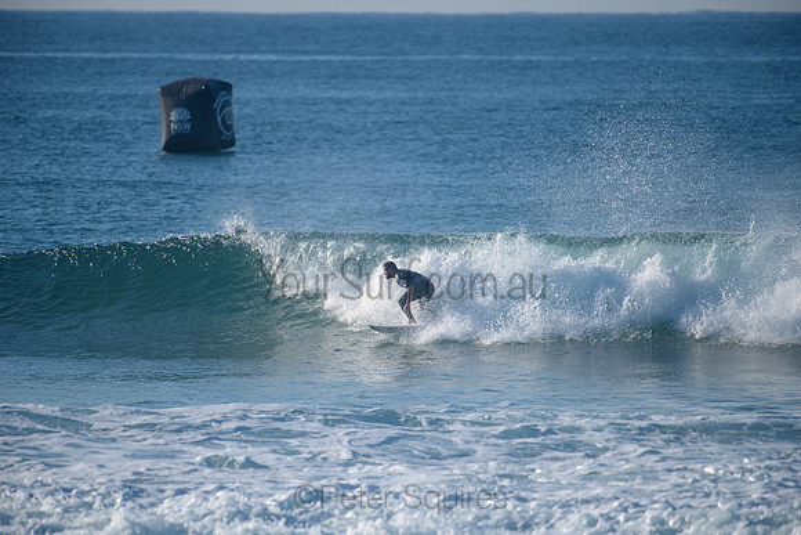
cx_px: 400
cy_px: 268
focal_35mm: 500
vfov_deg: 2.8
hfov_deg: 4.1
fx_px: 11127
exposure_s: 1/2000
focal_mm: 500
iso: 200
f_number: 5.6
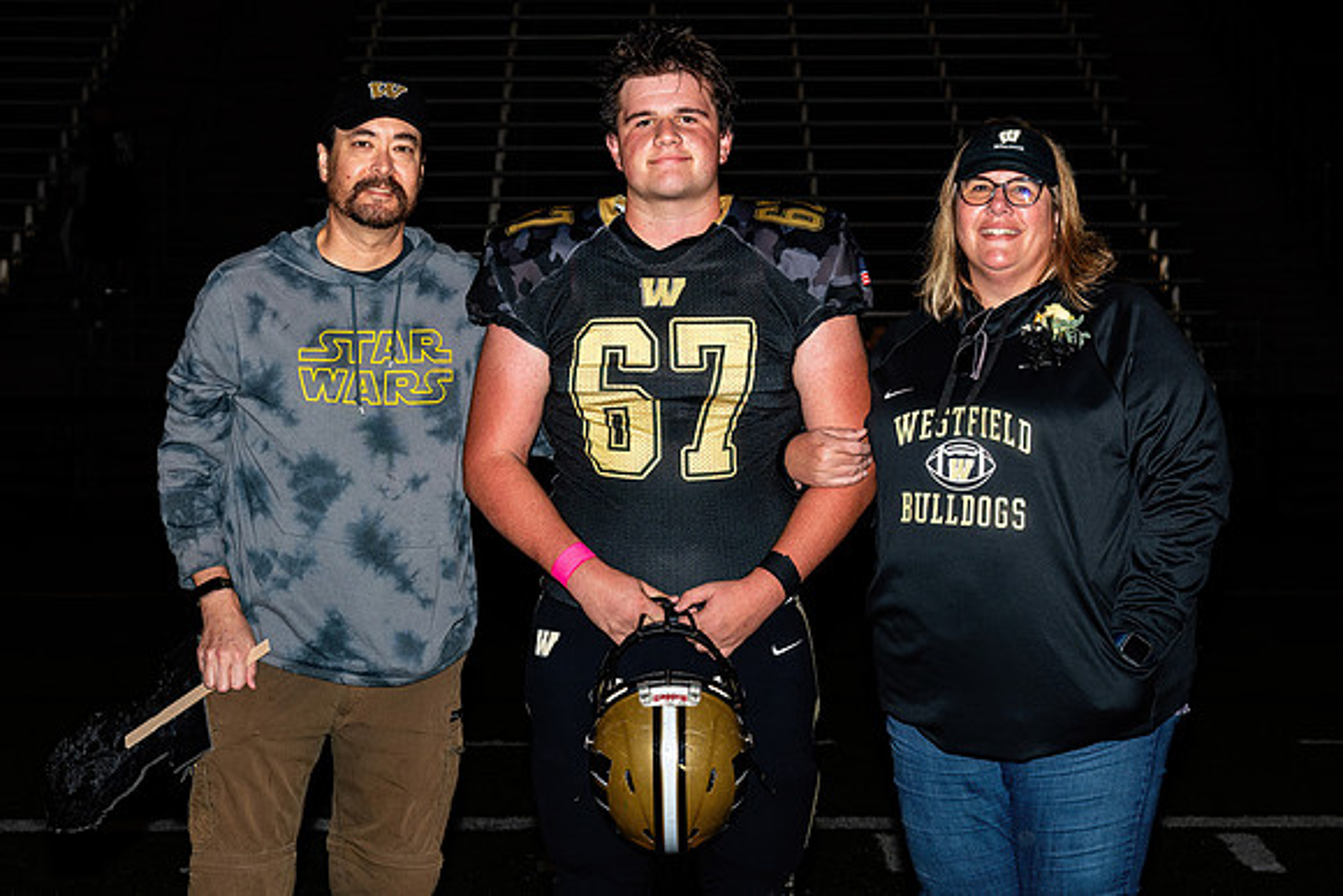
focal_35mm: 88
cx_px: 663
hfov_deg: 23.1
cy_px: 441
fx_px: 3286
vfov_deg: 15.5
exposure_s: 1/200
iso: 320
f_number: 5
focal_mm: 48
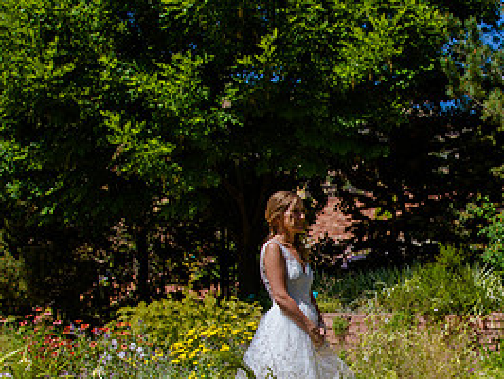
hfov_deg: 27.0
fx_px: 1020
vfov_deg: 20.7
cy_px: 315
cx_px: 437
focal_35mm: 70
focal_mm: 30
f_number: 10
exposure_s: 1/320
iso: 200
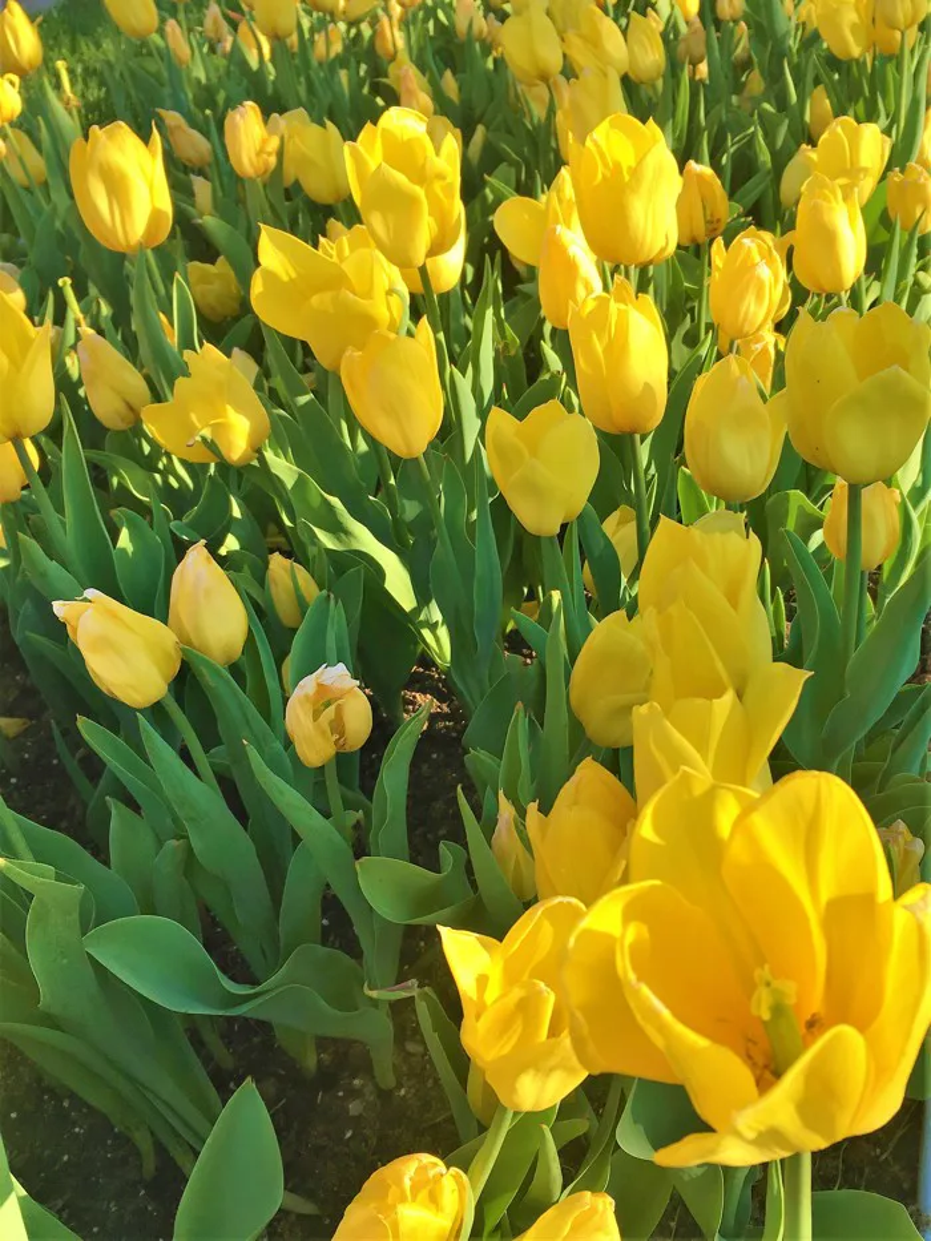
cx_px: 466
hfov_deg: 48.2
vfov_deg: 61.7
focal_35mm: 29
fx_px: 1040
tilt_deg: -35.4
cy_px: 620
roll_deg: +11.1
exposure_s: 1/601
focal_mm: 4.15
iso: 25
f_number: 2.2
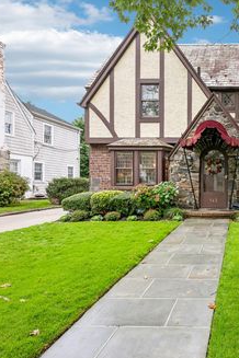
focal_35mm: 29
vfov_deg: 63.7
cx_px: 234
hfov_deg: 40.0
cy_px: 180
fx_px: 289
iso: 200
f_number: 9
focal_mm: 19
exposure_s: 1/40
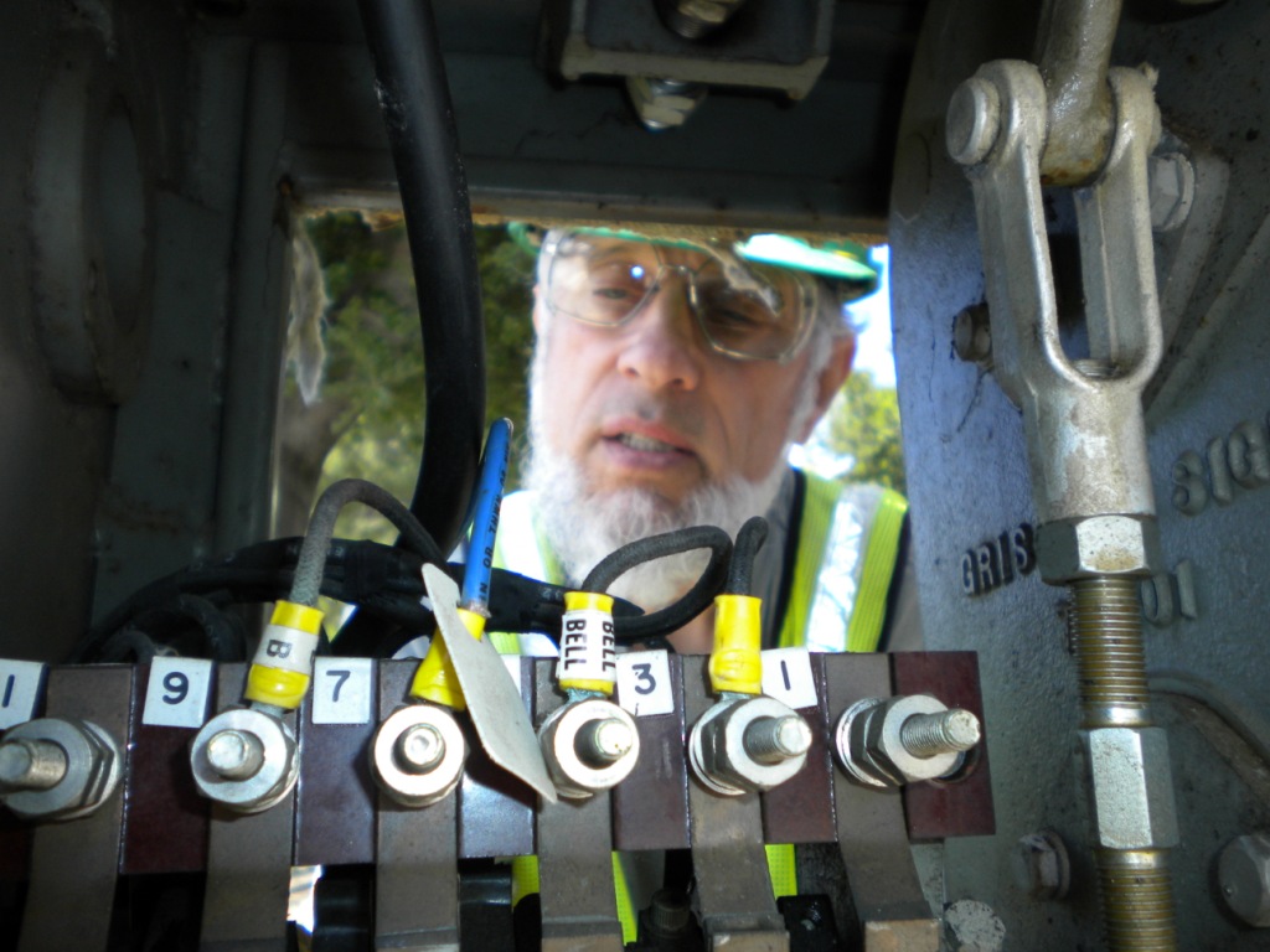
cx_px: 635
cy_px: 476
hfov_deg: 52.6
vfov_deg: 40.7
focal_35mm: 35
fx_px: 1284
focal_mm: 6.3
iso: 80
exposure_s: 1/158
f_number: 3.1
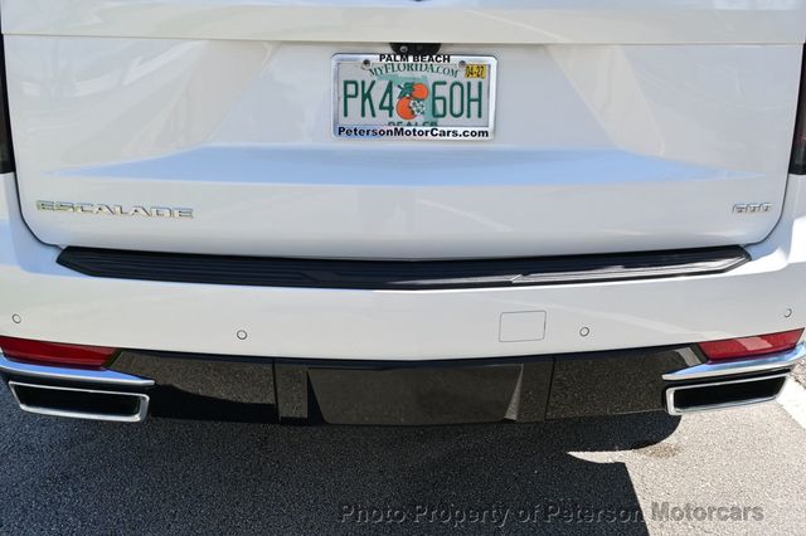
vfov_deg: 34.2
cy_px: 268
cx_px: 403
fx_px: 873
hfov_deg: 49.6
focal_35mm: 39
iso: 100
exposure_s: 1/200
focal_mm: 26
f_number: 7.1
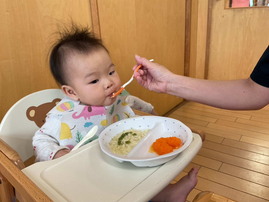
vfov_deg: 48.2
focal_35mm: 29
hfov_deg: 61.7
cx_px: 134
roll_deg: +2.2
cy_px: 101
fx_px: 225
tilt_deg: -20.8
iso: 64
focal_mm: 3
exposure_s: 1/50
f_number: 1.8
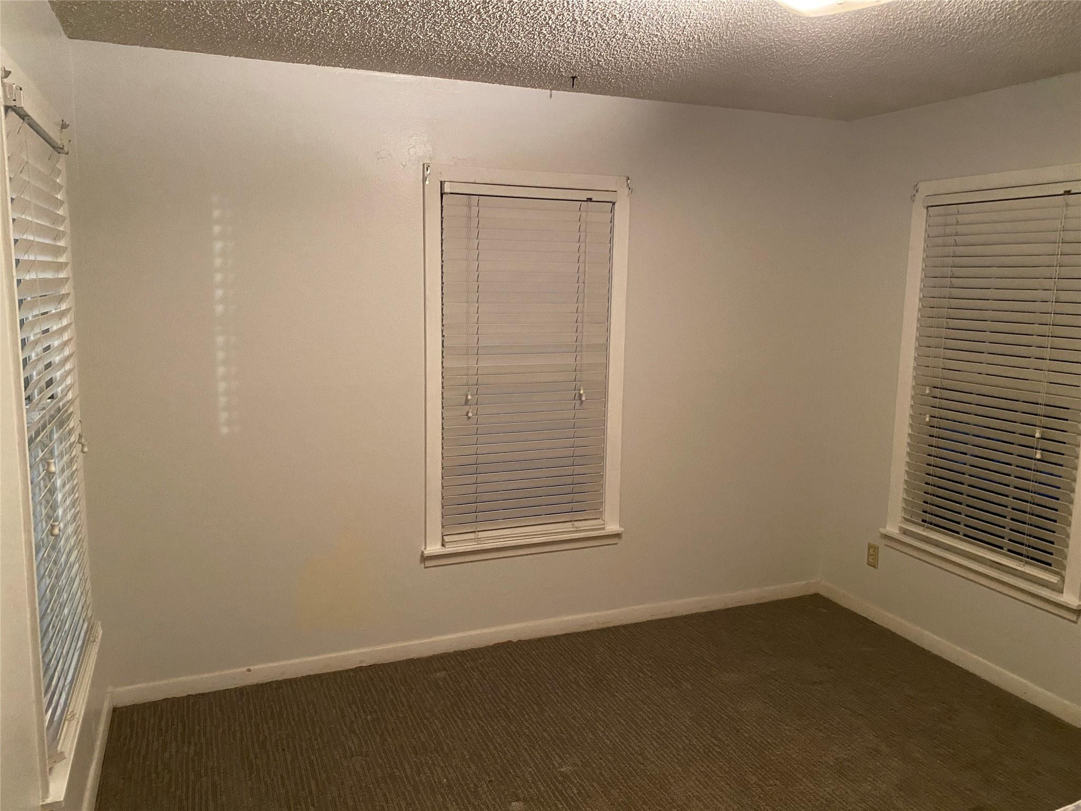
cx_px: 540
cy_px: 406
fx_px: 812
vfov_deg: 53.1
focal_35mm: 26
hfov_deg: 67.3
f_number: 1.8
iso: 500
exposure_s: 1/30
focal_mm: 4.25
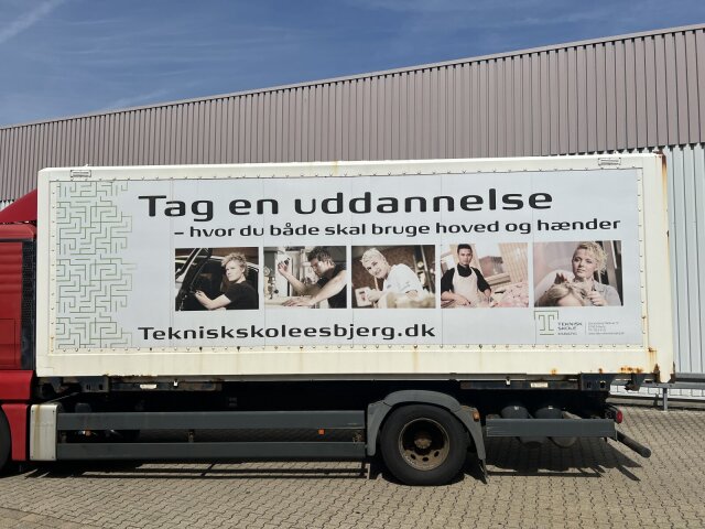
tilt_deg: +4.2
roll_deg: +0.0
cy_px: 264
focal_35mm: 26
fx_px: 530
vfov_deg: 53.1
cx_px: 352
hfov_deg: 67.3
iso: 50
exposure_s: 1/12658
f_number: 1.5
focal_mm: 5.7
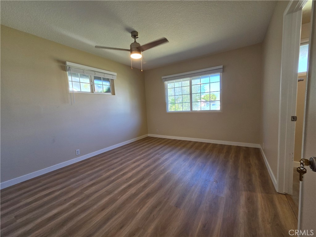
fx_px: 119
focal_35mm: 13
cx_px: 158
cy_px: 118
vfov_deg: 89.9
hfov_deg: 106.2
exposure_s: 1/120
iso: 100
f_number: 2.2
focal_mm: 2.2
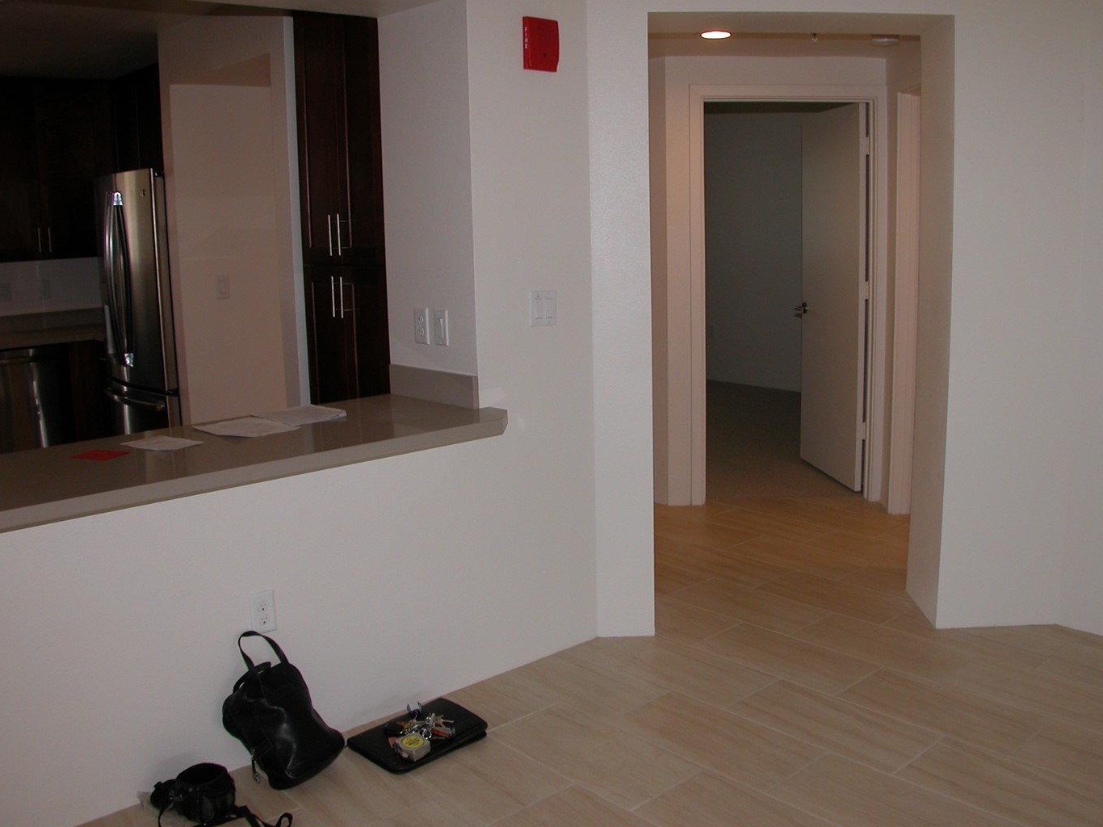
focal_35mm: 41
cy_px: 382
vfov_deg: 35.1
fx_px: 1306
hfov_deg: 45.7
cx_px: 609
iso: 100
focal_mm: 8.9
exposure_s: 1/60
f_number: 2.8
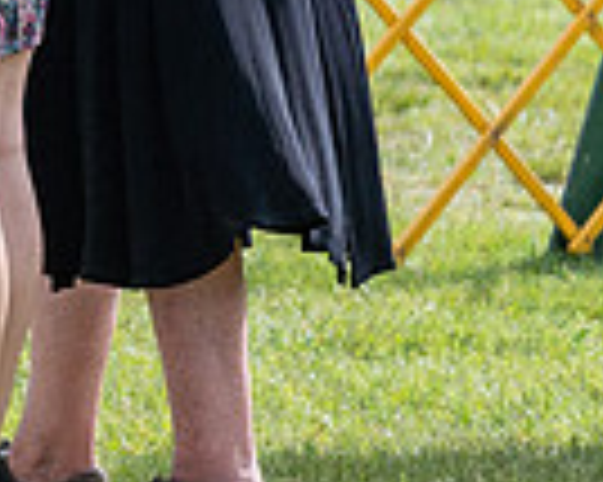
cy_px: -460
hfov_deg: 2.0
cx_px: -644
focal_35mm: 953
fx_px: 16995
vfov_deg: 1.6
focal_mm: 179
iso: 400
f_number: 5.6
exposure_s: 1/1250
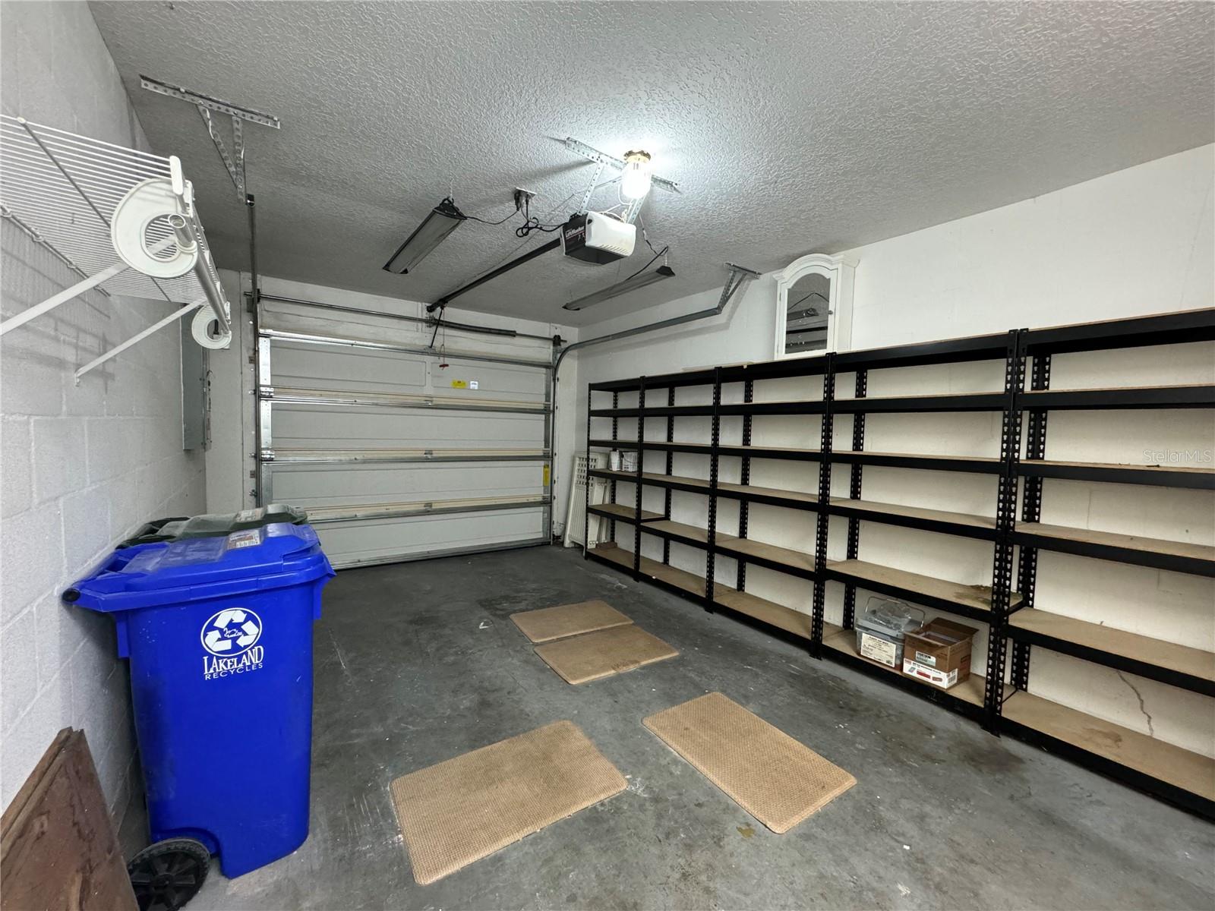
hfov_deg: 102.1
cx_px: 608
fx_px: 491
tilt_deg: -4.1
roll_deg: -1.6
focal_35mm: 14
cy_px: 456
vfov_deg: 85.7
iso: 800
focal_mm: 2.22
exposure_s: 1/60
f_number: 2.2
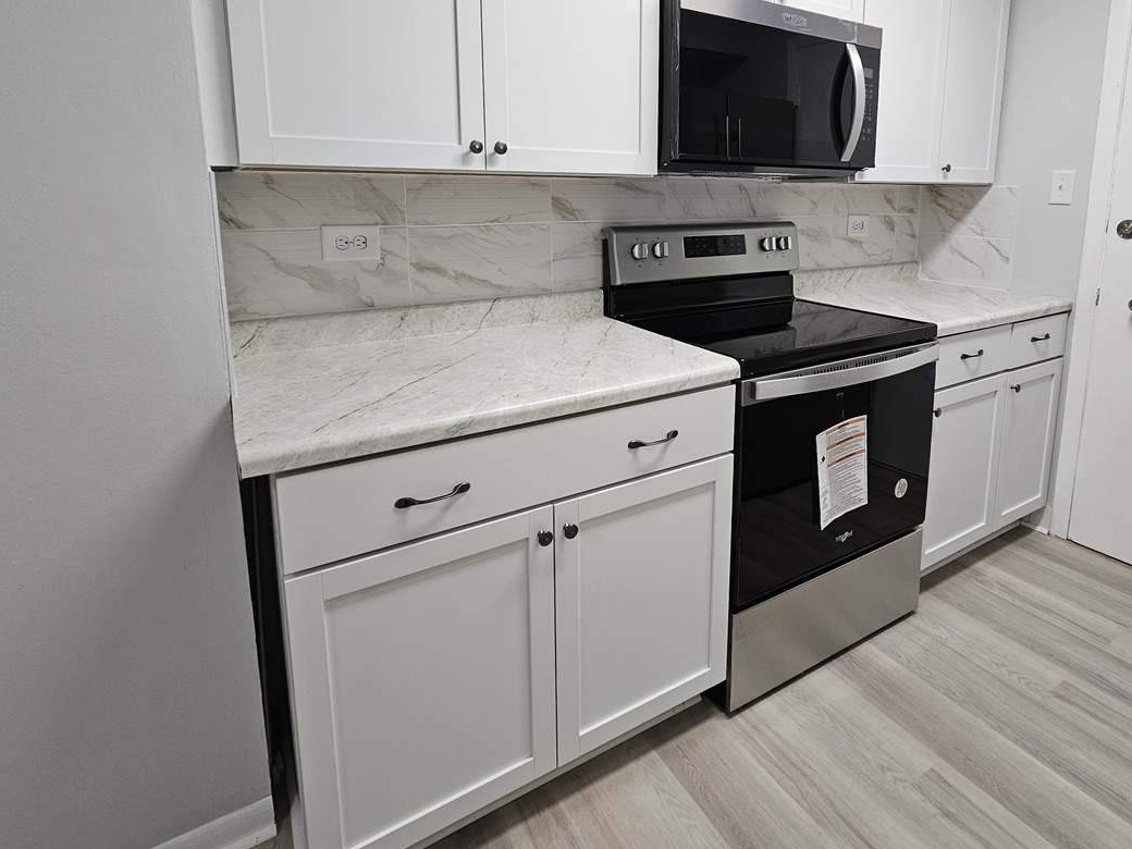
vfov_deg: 69.8
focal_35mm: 18
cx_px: 635
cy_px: 292
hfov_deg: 87.4
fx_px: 589
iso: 80
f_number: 2.2
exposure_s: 1/60
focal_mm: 2.2
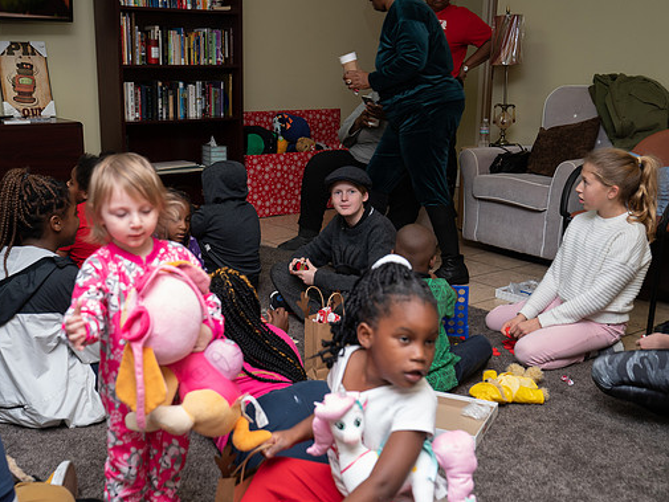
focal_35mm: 42
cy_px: 255
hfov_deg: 44.7
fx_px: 812
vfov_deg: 34.4
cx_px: 301
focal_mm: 38
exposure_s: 1/80
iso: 640
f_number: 4.5
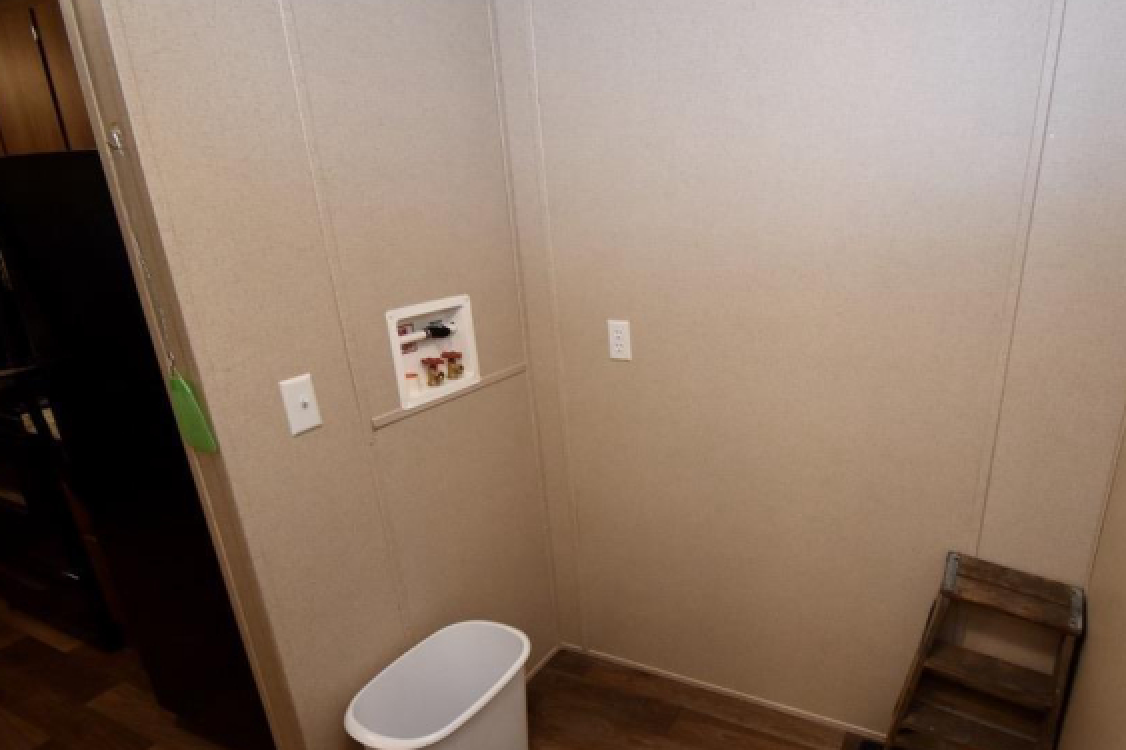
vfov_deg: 61.5
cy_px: 438
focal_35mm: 20
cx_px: 712
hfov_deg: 82.2
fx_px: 625
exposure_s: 1/60
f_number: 4.5
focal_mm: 10
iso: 1000
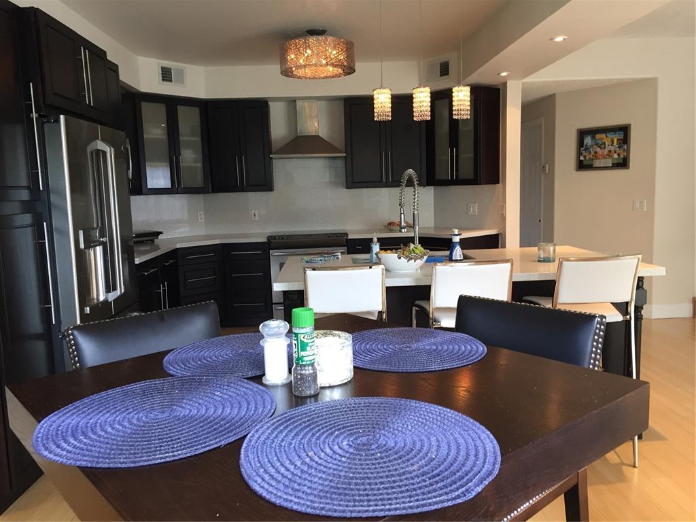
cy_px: 261
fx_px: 583
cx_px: 348
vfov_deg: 48.2
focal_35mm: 29
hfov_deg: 61.7
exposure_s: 1/30
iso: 100
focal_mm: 4.15
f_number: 2.2
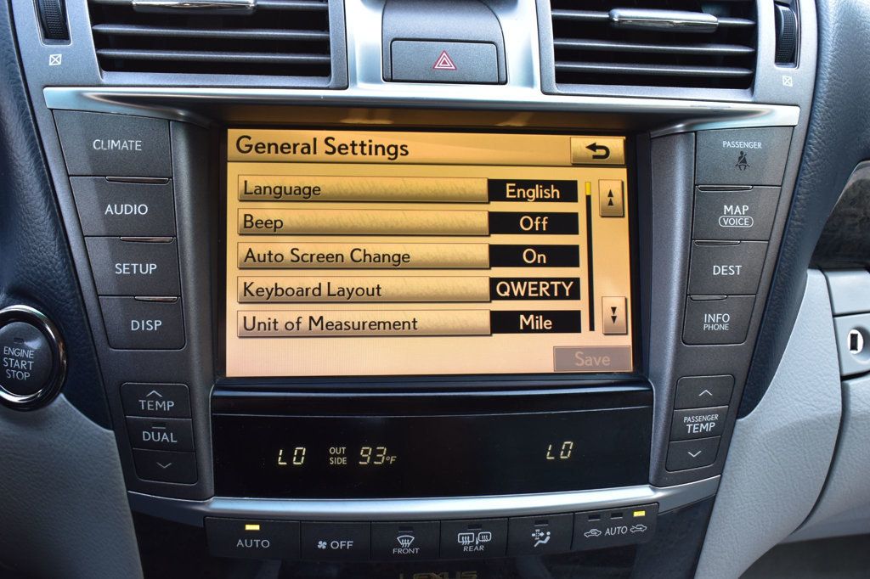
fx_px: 942
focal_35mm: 39
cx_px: 435
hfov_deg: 49.6
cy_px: 290
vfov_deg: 34.2
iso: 400
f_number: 7.1
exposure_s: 1/30
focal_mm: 26
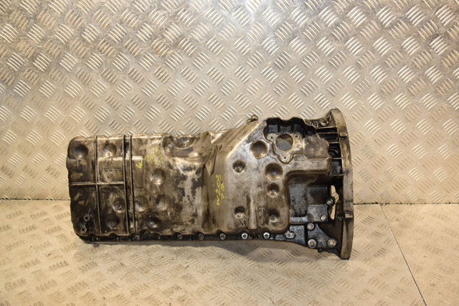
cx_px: 230
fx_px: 459
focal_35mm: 36
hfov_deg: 53.2
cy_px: 153
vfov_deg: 36.8
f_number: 5
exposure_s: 1/160
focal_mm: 24
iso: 800
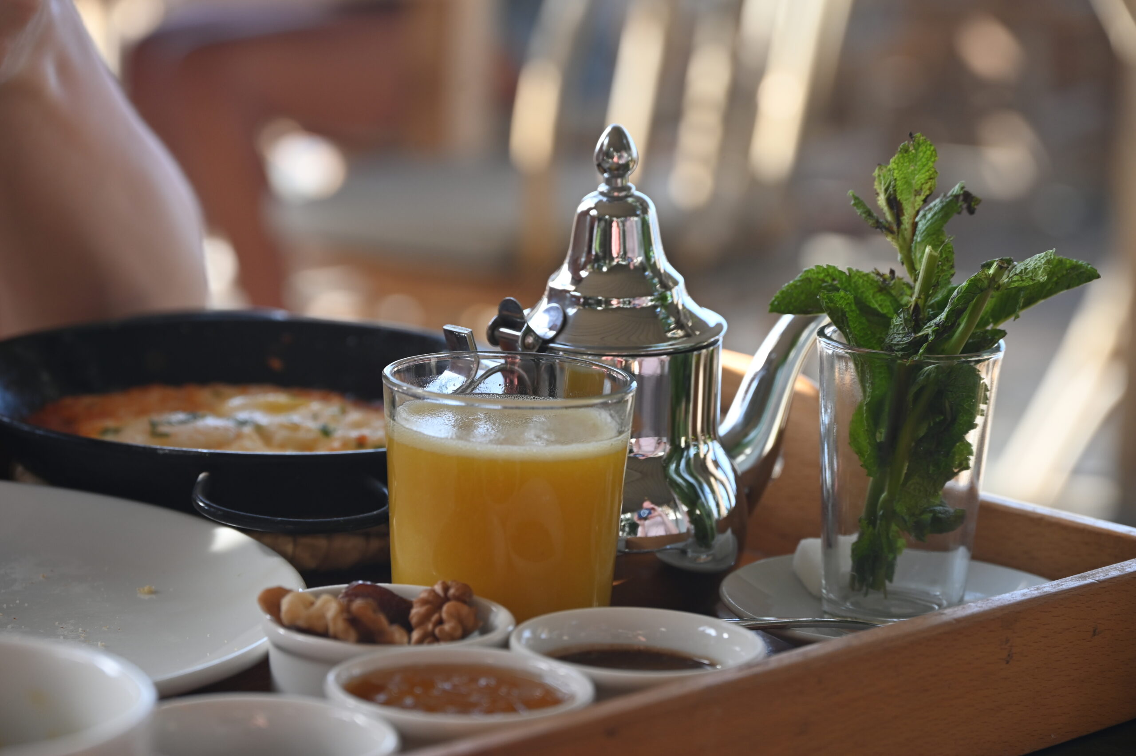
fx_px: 3469
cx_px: 568
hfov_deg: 18.6
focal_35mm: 110
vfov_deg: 12.4
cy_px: 378
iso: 400
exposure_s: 1/200
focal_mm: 110
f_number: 6.3
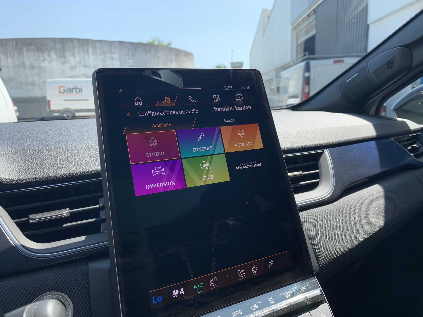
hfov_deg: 67.3
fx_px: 318
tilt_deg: -10.8
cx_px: 212
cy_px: 158
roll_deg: +0.5
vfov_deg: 53.1
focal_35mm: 26
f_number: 1.8
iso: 25
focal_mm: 4.25
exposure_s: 1/490
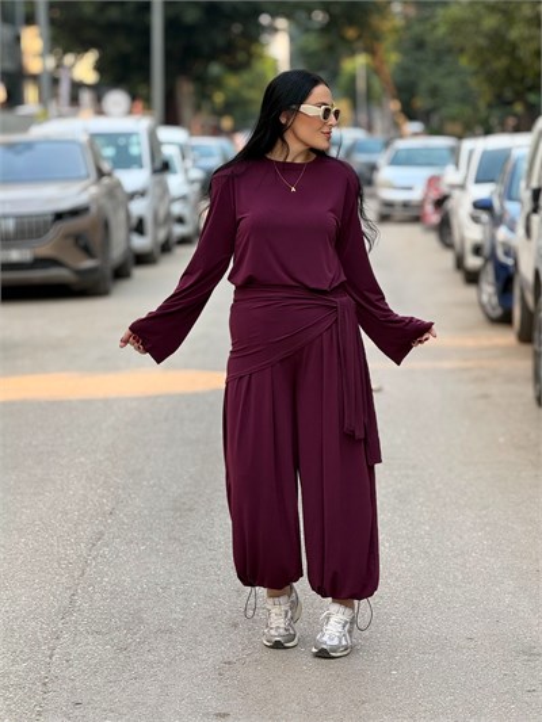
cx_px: 271
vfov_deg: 16.4
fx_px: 2504
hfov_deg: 12.4
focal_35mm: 120
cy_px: 361
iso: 64
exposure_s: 1/219
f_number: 2.8
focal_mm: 15.66
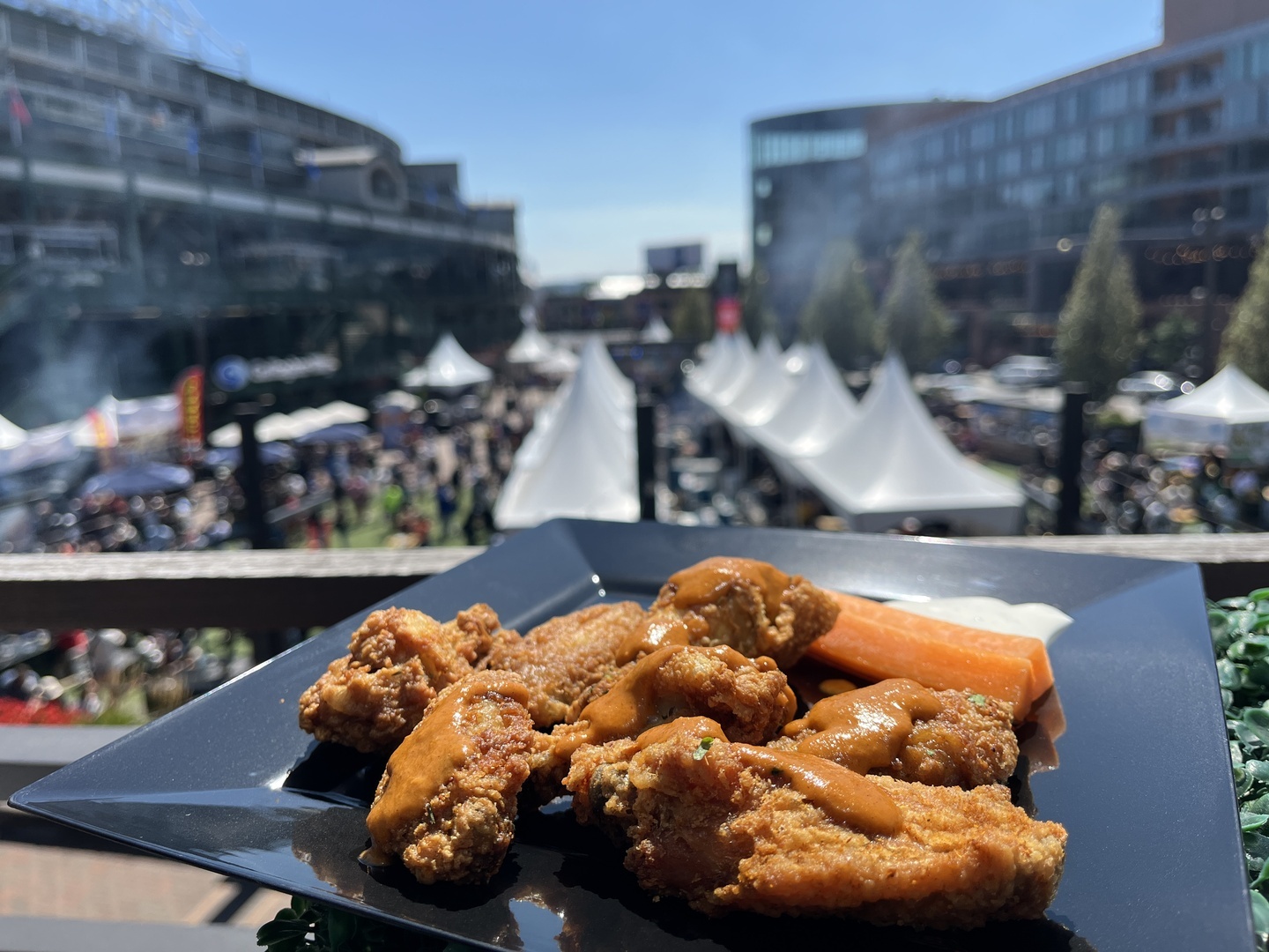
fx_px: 953
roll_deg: +2.4
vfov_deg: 53.1
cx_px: 634
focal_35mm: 26
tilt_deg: -9.0
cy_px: 476
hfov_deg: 67.3
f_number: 1.6
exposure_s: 1/3215
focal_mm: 5.1
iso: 50
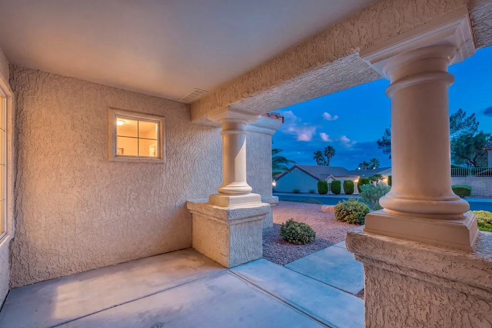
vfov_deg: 77.2
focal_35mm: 15
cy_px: 174
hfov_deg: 100.3
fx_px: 205
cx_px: 261
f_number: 8
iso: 320
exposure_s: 1/1250
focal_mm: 14
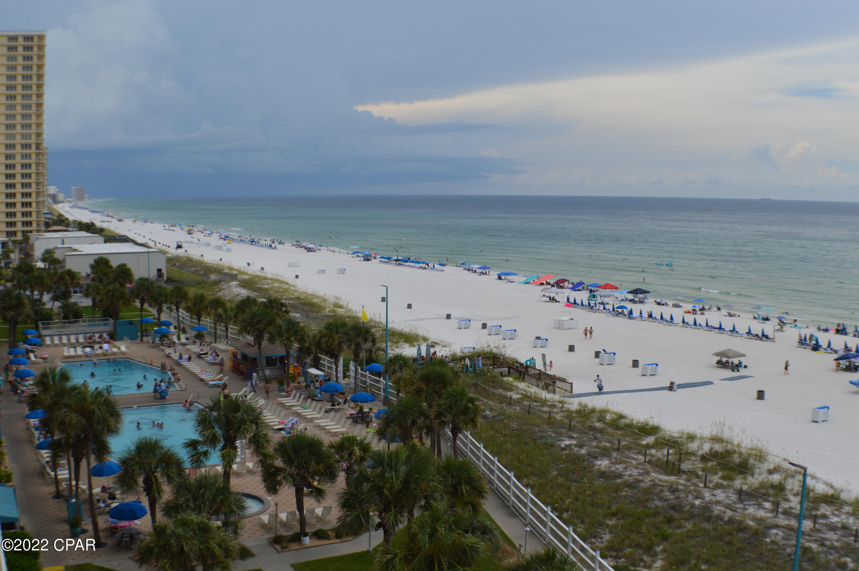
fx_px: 1251
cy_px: 286
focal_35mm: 52
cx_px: 430
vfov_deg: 25.7
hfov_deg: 37.9
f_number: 8
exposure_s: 1/250
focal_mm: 35
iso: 100
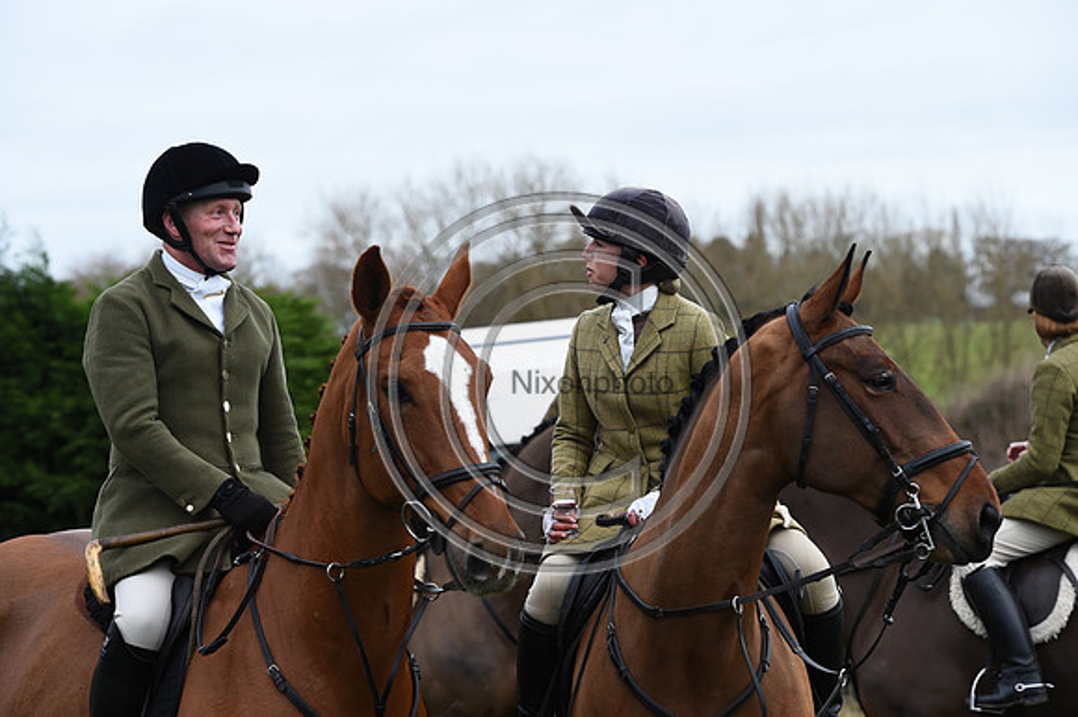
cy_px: 358
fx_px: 3352
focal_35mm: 112
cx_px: 539
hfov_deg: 18.3
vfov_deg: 12.2
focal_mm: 112
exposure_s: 1/500
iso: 640
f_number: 5.6
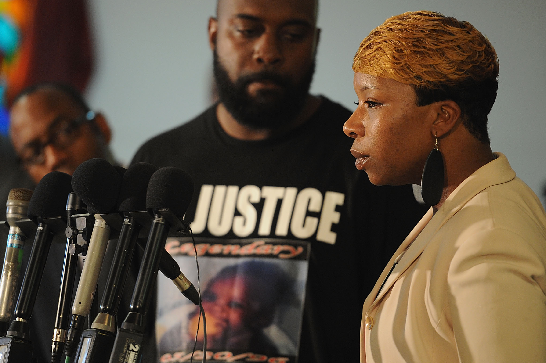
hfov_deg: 8.0
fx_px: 3895
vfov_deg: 5.3
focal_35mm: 257
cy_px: 179
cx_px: 258
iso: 1600
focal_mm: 200
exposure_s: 1/160
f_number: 2.8
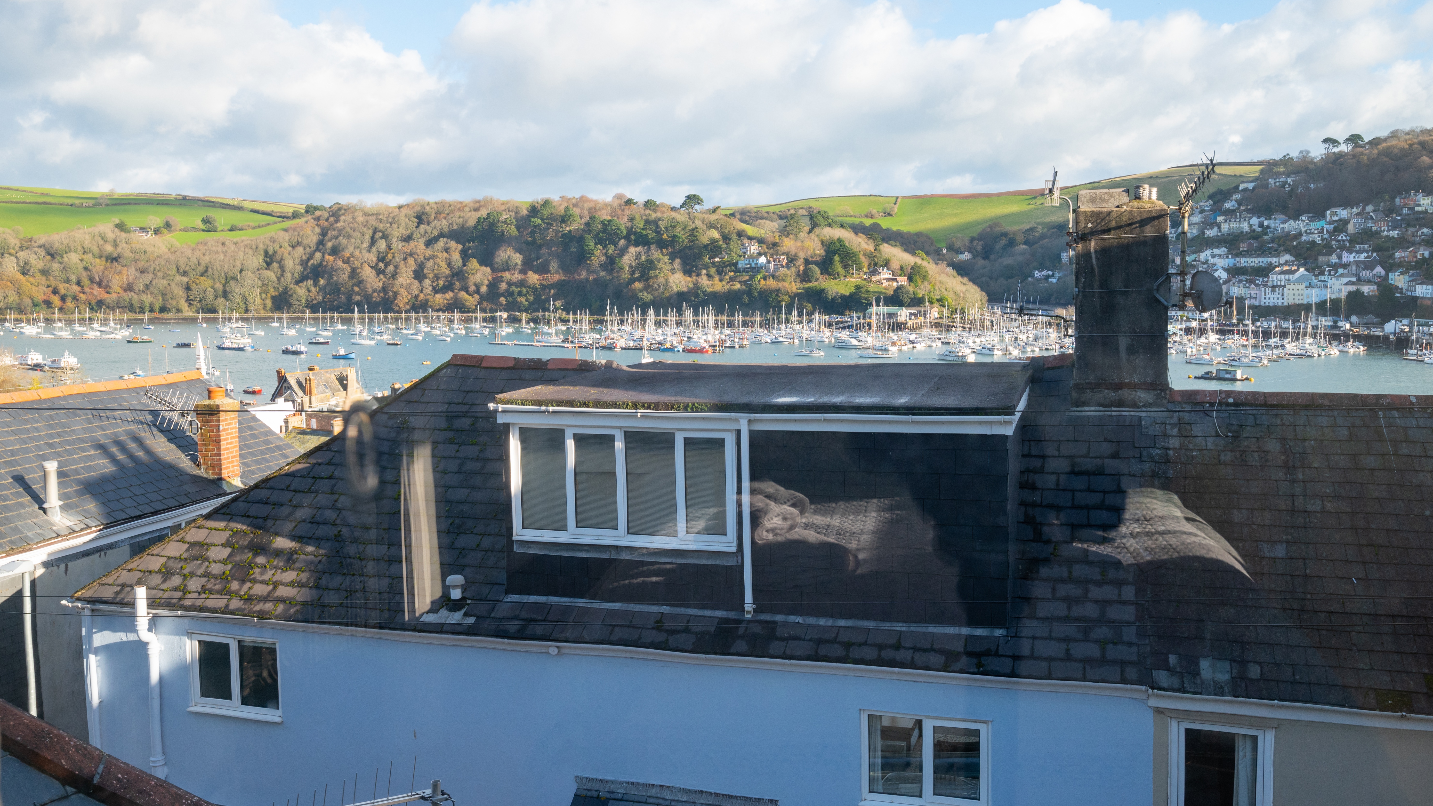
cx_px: 706
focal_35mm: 32
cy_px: 356
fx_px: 1216
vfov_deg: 36.6
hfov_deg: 61.0
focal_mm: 30
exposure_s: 1/250
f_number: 11
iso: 400
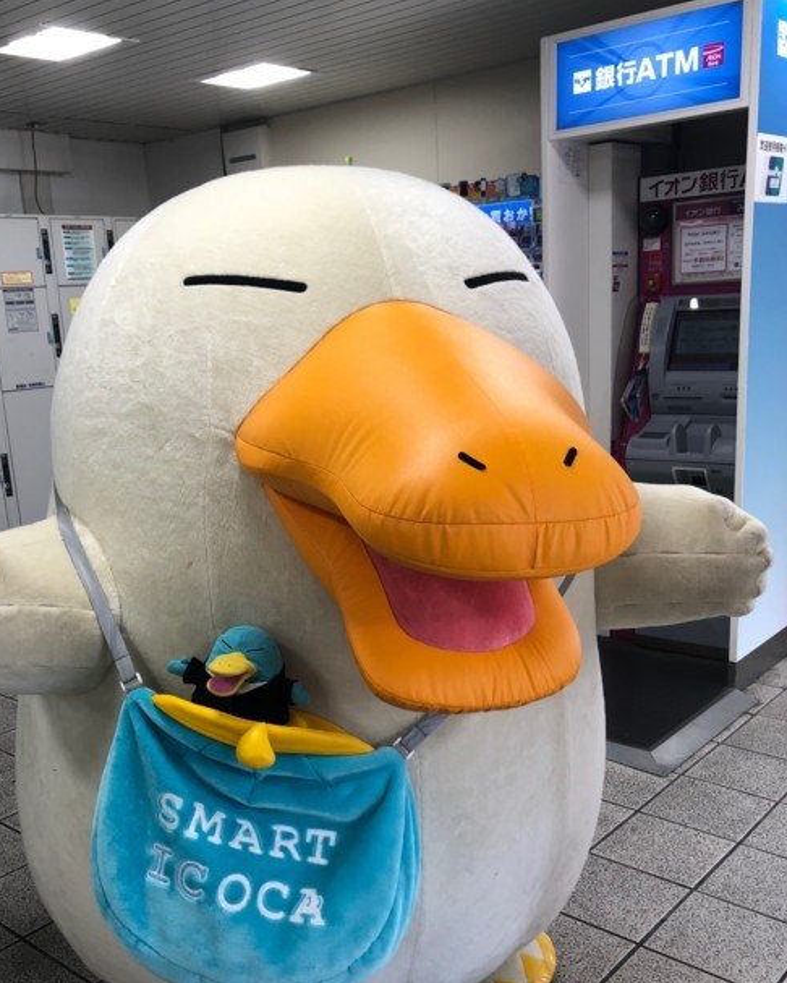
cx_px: 340
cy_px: 607
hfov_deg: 41.1
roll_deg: +4.1
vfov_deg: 49.8
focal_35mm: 36
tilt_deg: -14.4
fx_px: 1048
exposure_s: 1/120
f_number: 1.8
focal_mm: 3.99
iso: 40
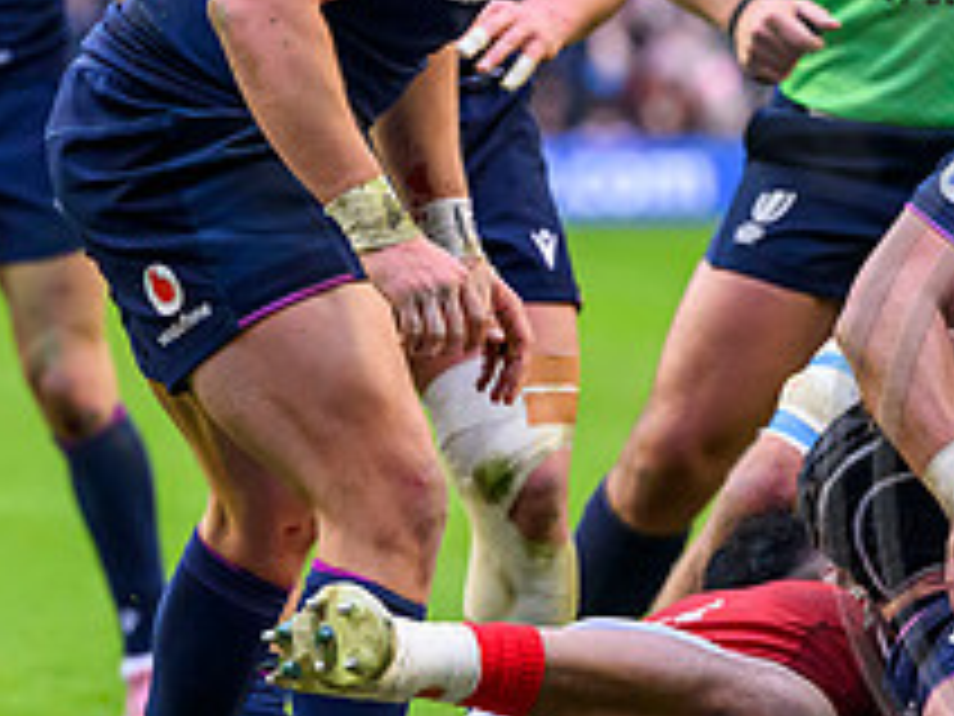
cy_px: 882
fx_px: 17969
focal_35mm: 652
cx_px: 974
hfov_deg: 3.0
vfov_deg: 2.3
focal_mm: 200
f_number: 4
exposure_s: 1/1250
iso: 4000
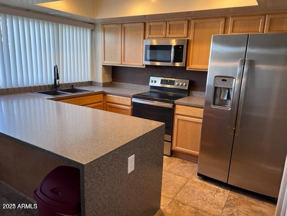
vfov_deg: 53.1
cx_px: 144
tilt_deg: -13.6
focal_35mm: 26
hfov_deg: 67.3
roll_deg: -2.8
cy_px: 108
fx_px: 216
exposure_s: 1/120
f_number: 1.5
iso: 100
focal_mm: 5.7
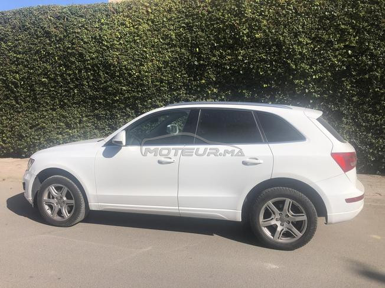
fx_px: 311
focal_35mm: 28
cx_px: 192
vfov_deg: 49.7
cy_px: 144
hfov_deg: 63.4
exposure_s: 1/3040
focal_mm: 3.99
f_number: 1.8
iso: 20
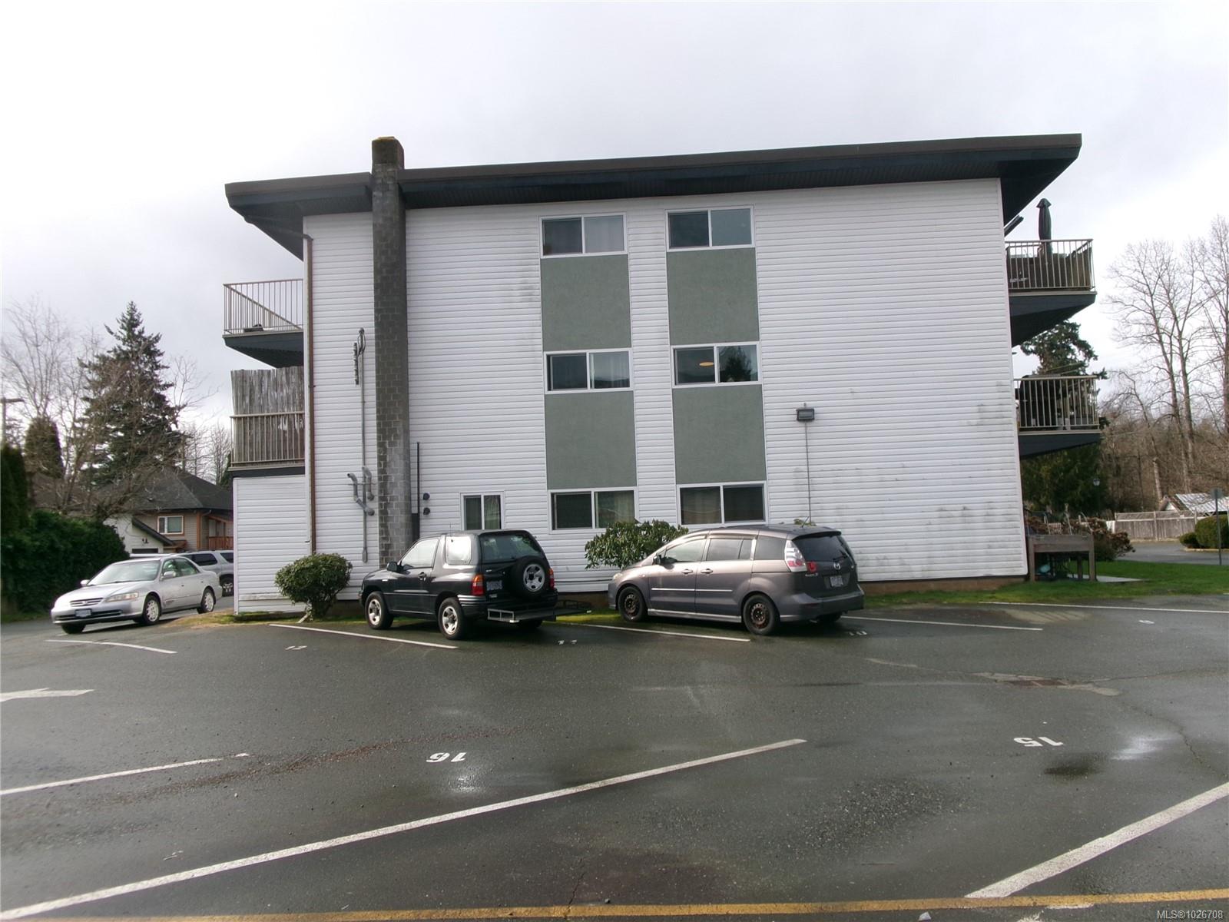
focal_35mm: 28
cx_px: 614
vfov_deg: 49.7
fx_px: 994
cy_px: 461
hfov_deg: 63.4
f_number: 10.8
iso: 100
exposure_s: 1/70
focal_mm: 5.1
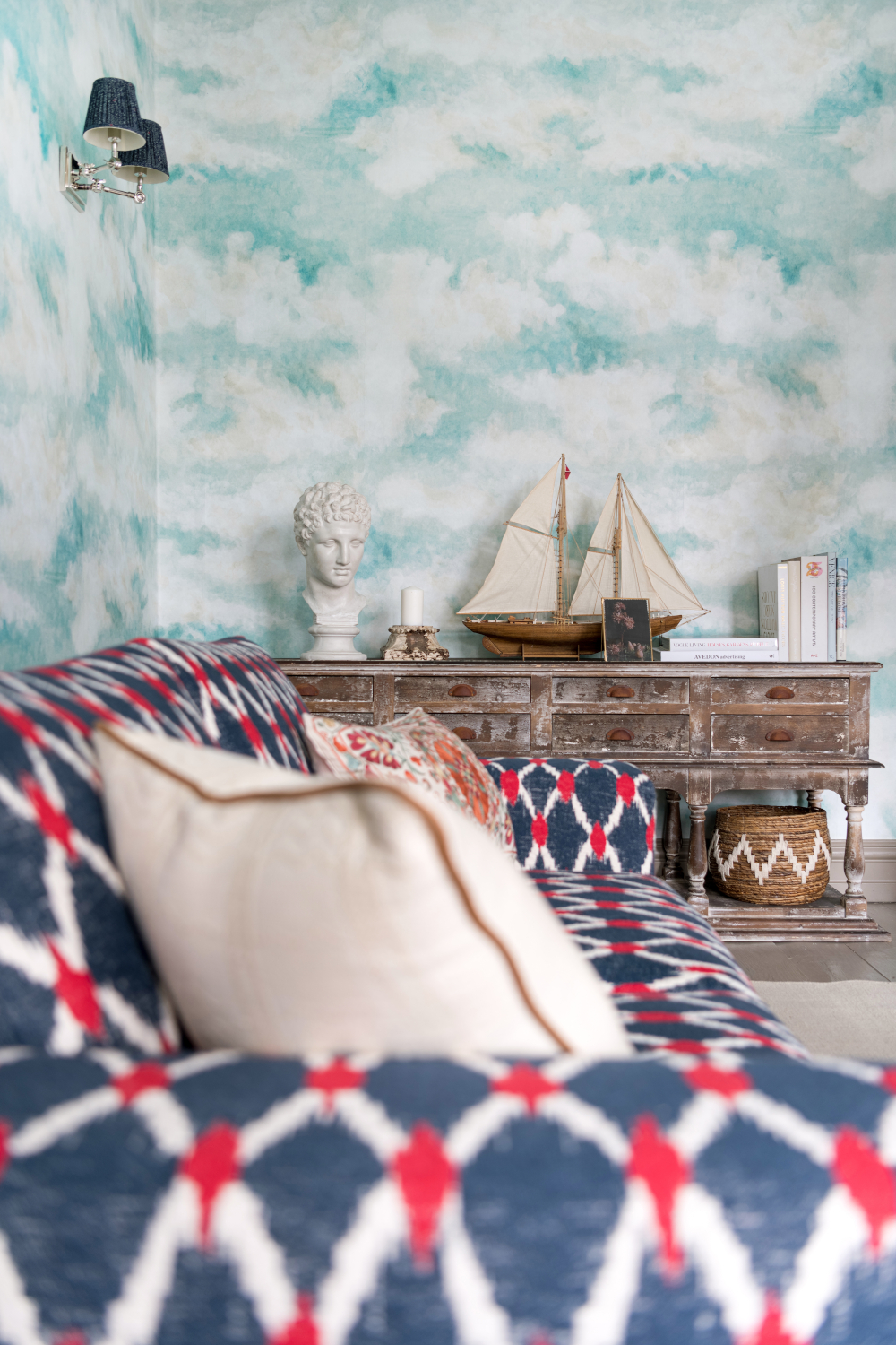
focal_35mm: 34
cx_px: 448
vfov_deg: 55.8
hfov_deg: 38.9
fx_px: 1269
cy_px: 672
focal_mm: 34
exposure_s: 1/125
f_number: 2.8
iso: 125
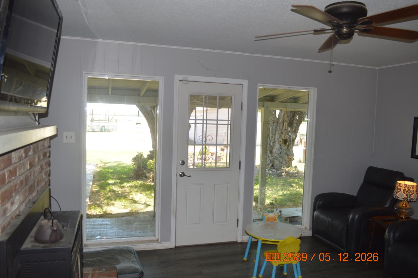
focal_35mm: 27
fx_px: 313
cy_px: 139
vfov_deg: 47.8
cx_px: 209
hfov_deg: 67.4
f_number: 4
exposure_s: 1/125
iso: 250
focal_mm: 18
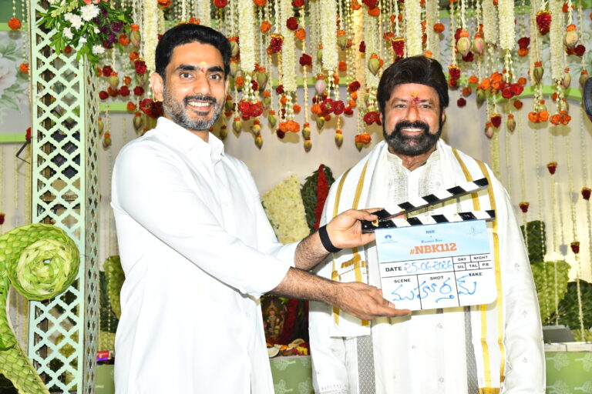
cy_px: 197
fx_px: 904
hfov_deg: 36.2
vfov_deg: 24.6
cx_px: 296
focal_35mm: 55
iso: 1000
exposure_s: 1/100
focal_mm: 55
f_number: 6.3
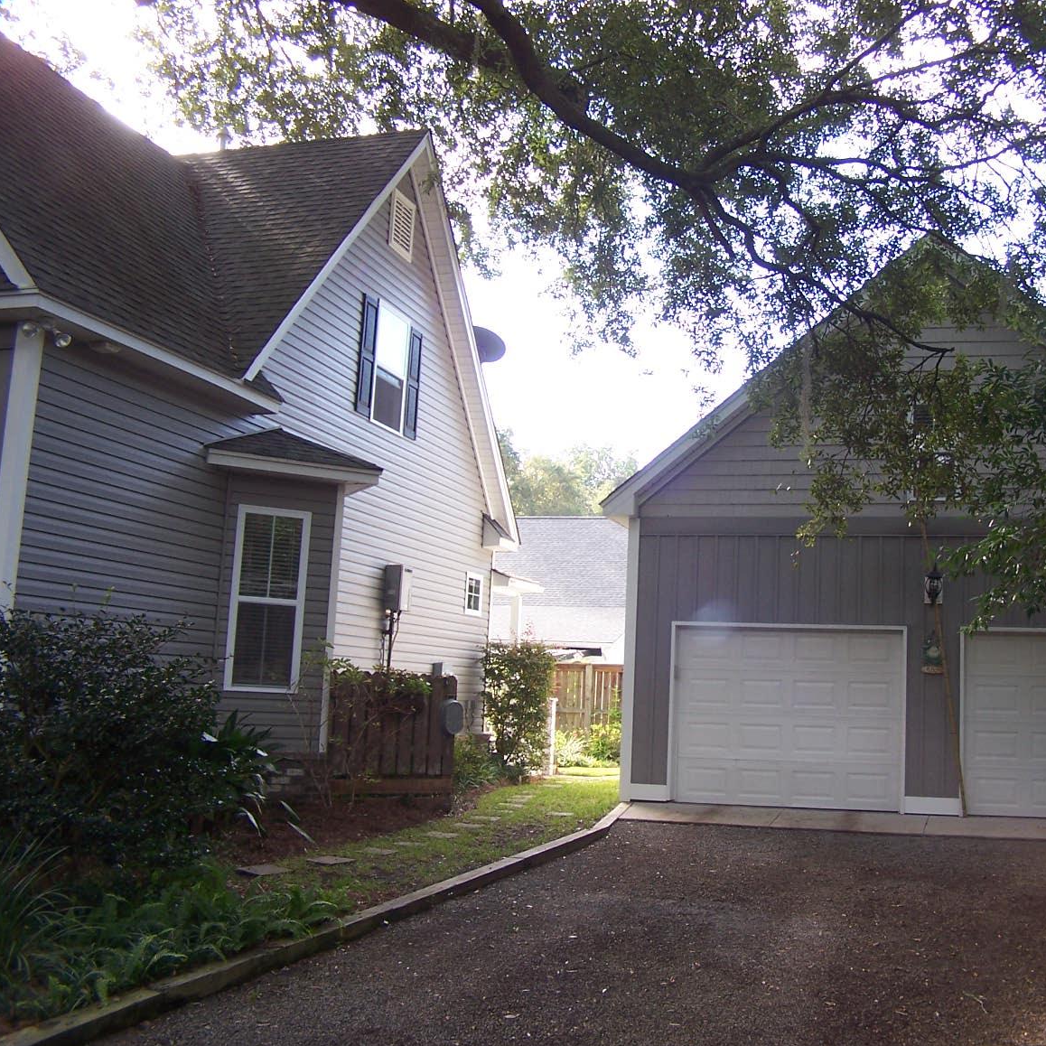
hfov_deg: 37.2
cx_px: 696
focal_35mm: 45
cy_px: 525
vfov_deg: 37.6
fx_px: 1538
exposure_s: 1/60
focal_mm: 6.3
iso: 80
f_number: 2.8
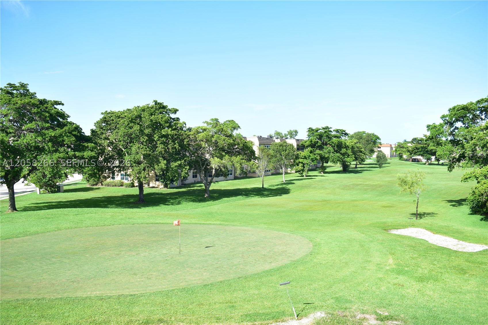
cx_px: 244
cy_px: 162
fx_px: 447
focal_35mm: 33
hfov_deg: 57.2
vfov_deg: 40.0
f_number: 5.6
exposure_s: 1/125
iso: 100
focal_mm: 22
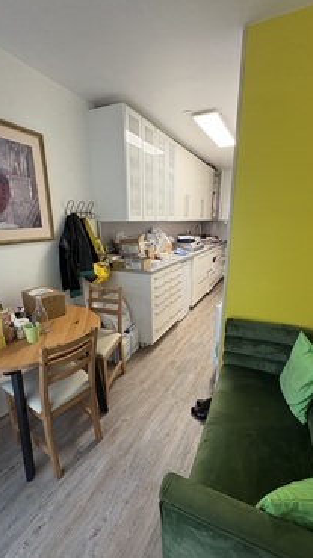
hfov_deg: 66.9
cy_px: 287
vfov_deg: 99.4
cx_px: 163
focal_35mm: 16
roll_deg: -0.3
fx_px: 237
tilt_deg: -15.1
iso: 200
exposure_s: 1/71
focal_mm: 2.22
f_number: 2.2
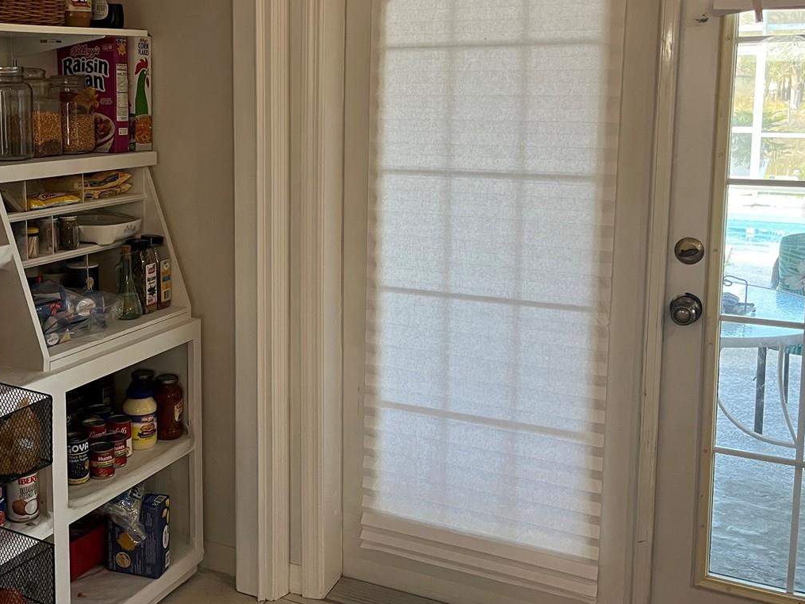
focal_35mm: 41
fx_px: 953
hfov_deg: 44.8
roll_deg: -0.2
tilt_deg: -8.1
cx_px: 243
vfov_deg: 34.9
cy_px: 210
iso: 160
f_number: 1.6
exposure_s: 1/60
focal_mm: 5.1
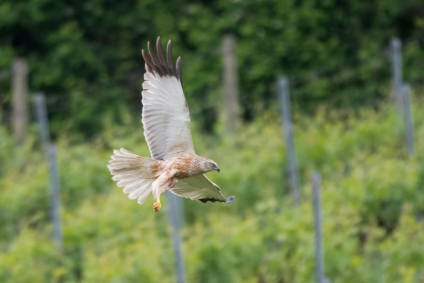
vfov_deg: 1.5
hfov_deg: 2.3
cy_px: 142
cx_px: 212
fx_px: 10599
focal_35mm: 900
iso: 1250
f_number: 6.3
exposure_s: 1/1250
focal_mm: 600
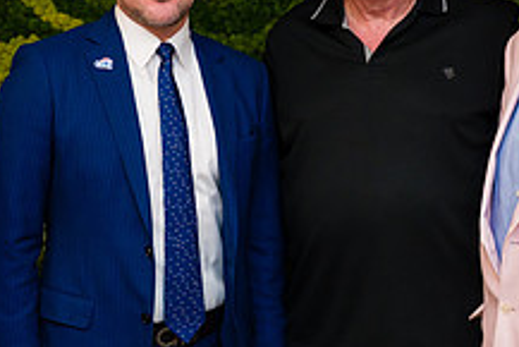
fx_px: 1529
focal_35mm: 106
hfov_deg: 19.3
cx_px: 221
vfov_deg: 12.9
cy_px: 168
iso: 1000
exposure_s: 1/200
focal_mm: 38
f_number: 3.2
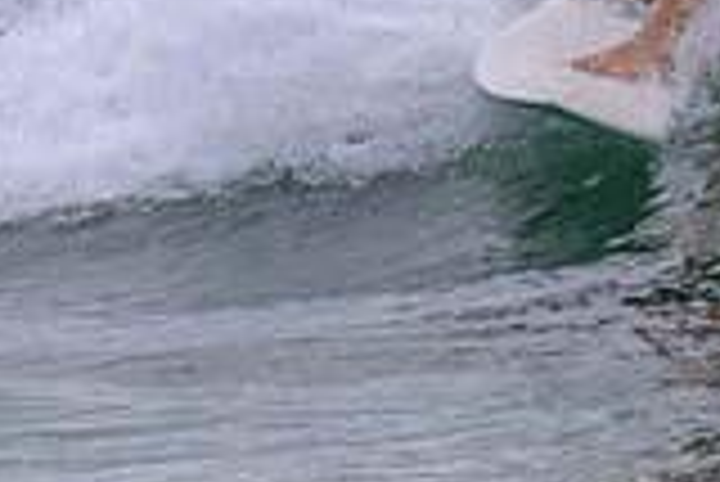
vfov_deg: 0.5
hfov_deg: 0.7
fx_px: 58031
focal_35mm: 2899
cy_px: -209
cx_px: 860
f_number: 11
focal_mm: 800
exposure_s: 1/1600
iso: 2500
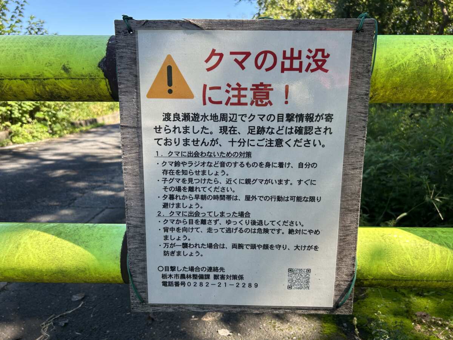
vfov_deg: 53.1
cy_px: 170
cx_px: 226
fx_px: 340
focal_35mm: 26
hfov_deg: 67.3
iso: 50
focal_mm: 5.7
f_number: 1.5
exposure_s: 1/614
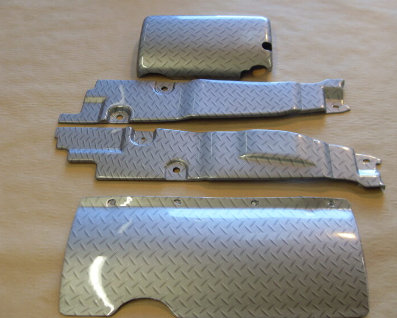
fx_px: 458
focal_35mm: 39
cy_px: 161
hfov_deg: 46.7
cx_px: 223
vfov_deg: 38.2
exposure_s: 1/45
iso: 100
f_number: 2.8
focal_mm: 6.3
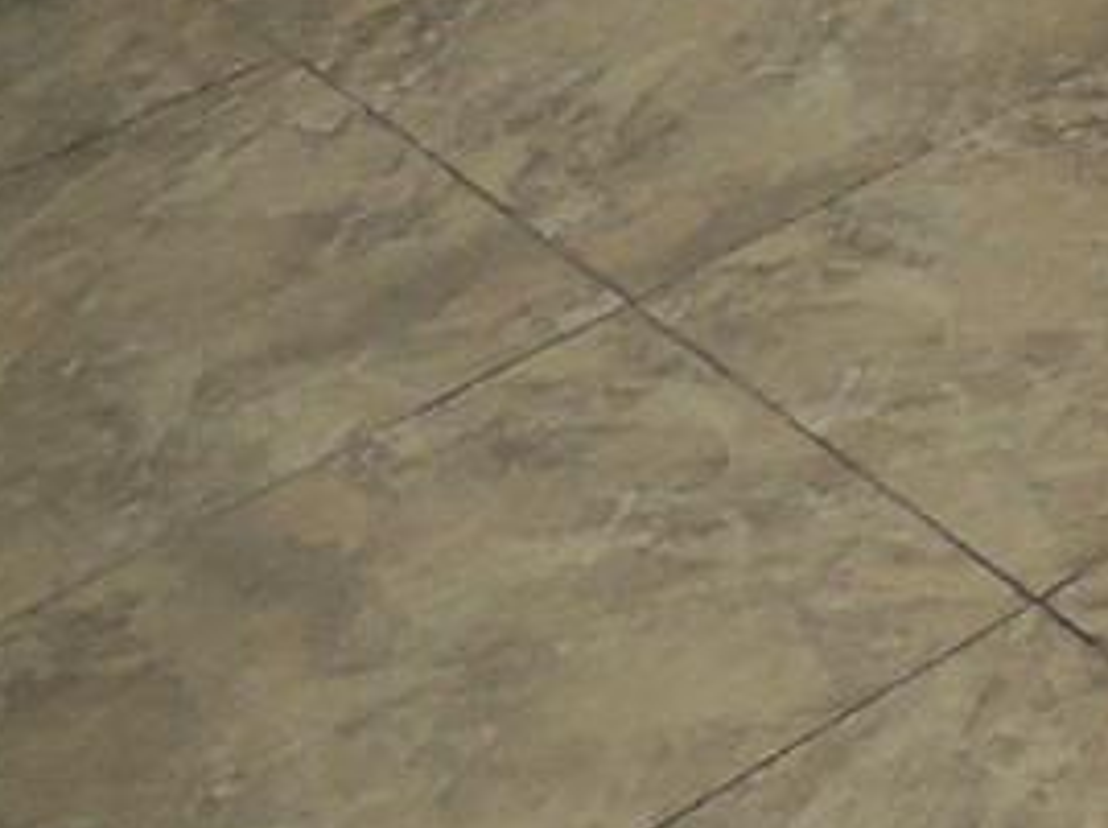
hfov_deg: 10.7
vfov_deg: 8.7
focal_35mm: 143
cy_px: -1594
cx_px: 3069
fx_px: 4571
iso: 100
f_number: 3
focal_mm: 4.3
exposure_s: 1/400
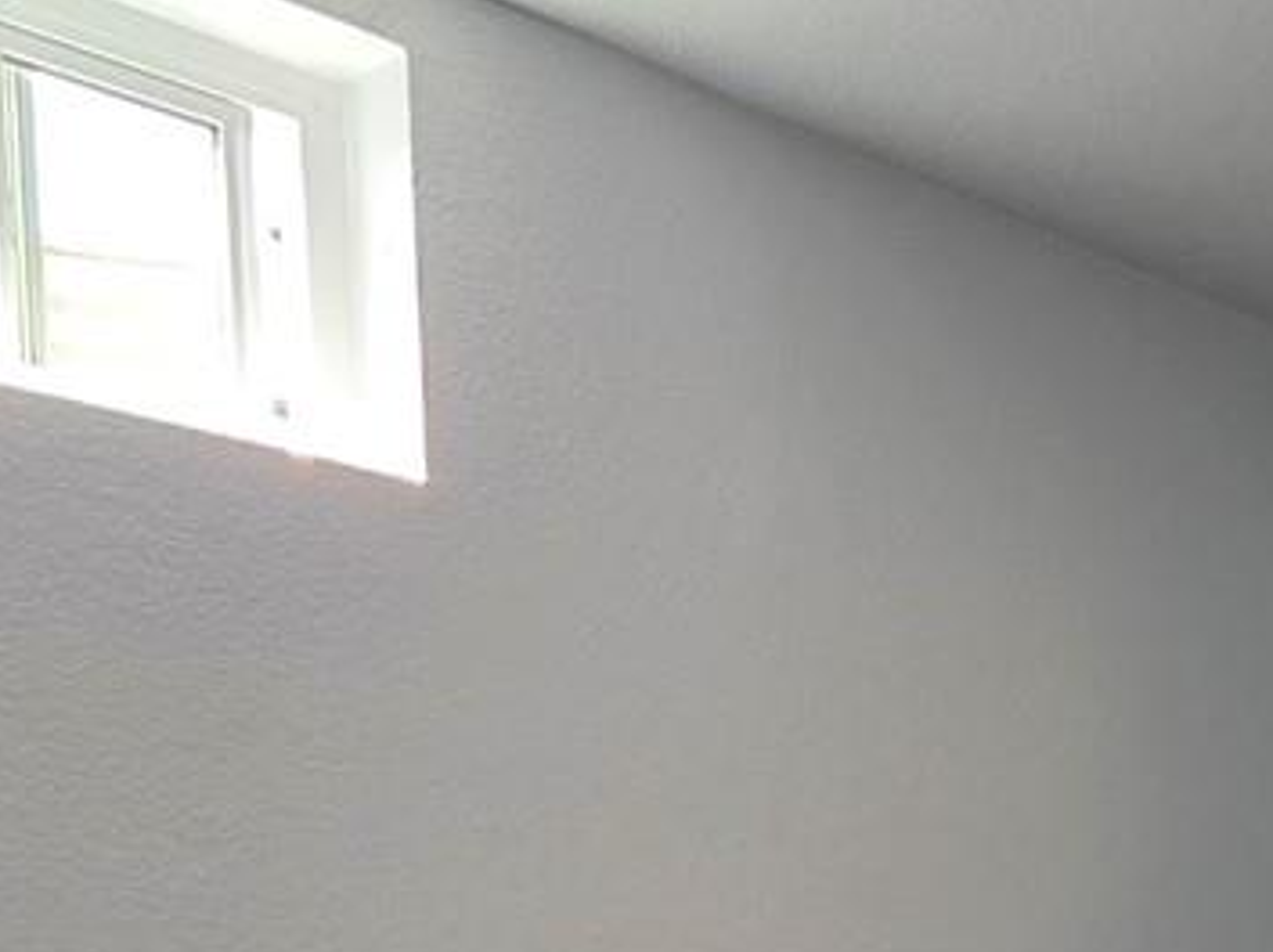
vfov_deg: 21.1
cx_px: 1295
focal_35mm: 59
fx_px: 2168
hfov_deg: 30.3
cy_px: 1410
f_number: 1.9
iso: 160
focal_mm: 2.2
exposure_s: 1/60
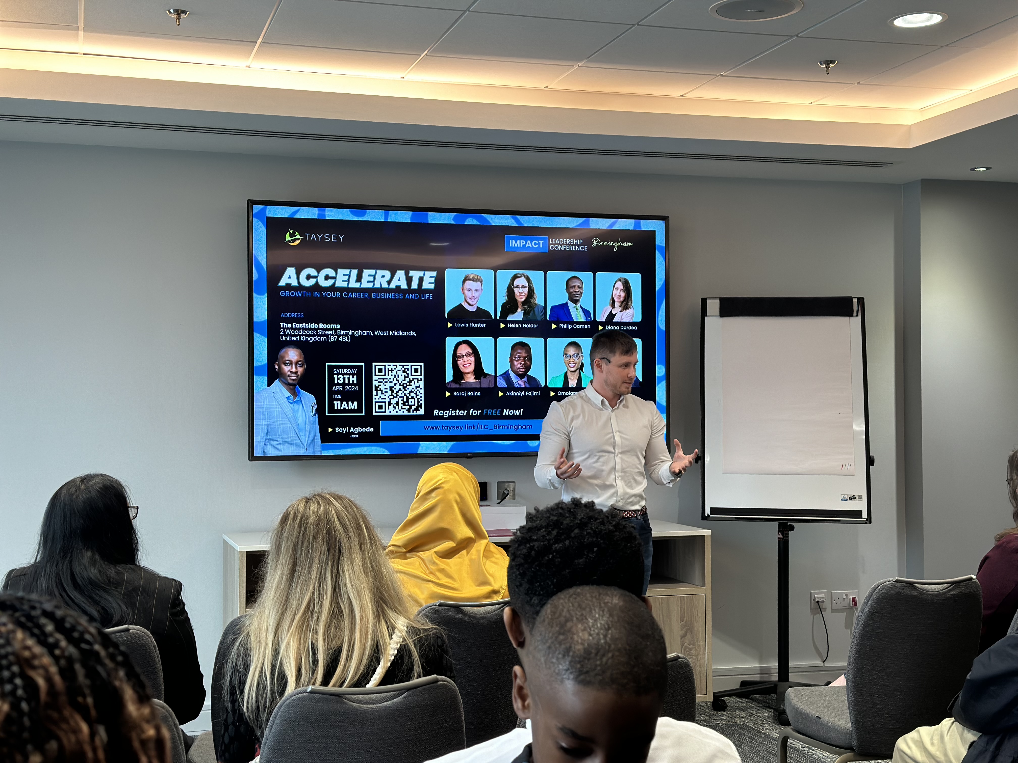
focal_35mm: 48
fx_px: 1412
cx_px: 509
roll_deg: +0.6
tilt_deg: +1.6
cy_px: 382
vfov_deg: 30.3
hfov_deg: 39.7
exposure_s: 1/100
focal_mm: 6.86
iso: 80
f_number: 1.78
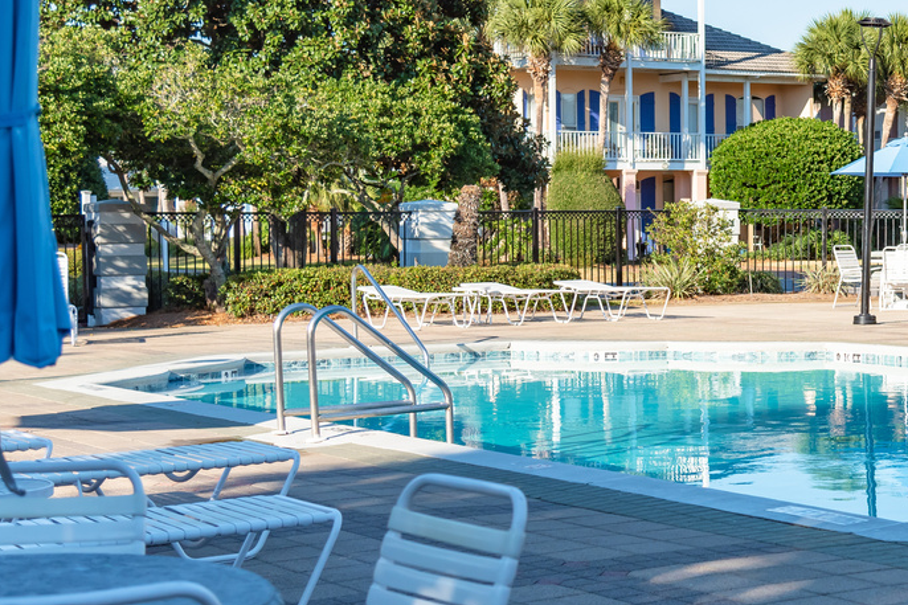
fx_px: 2118
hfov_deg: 23.7
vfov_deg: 16.3
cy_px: 306
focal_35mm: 84
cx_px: 764
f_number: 4.5
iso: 250
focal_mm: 48
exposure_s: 1/2000
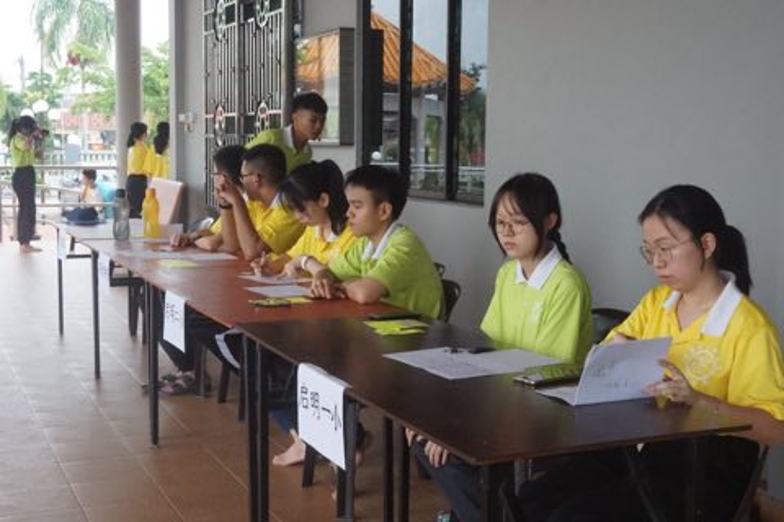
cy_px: 261
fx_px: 1078
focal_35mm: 50
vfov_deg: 27.3
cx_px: 392
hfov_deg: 40.0
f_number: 14
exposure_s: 1/125
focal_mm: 33
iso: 5000
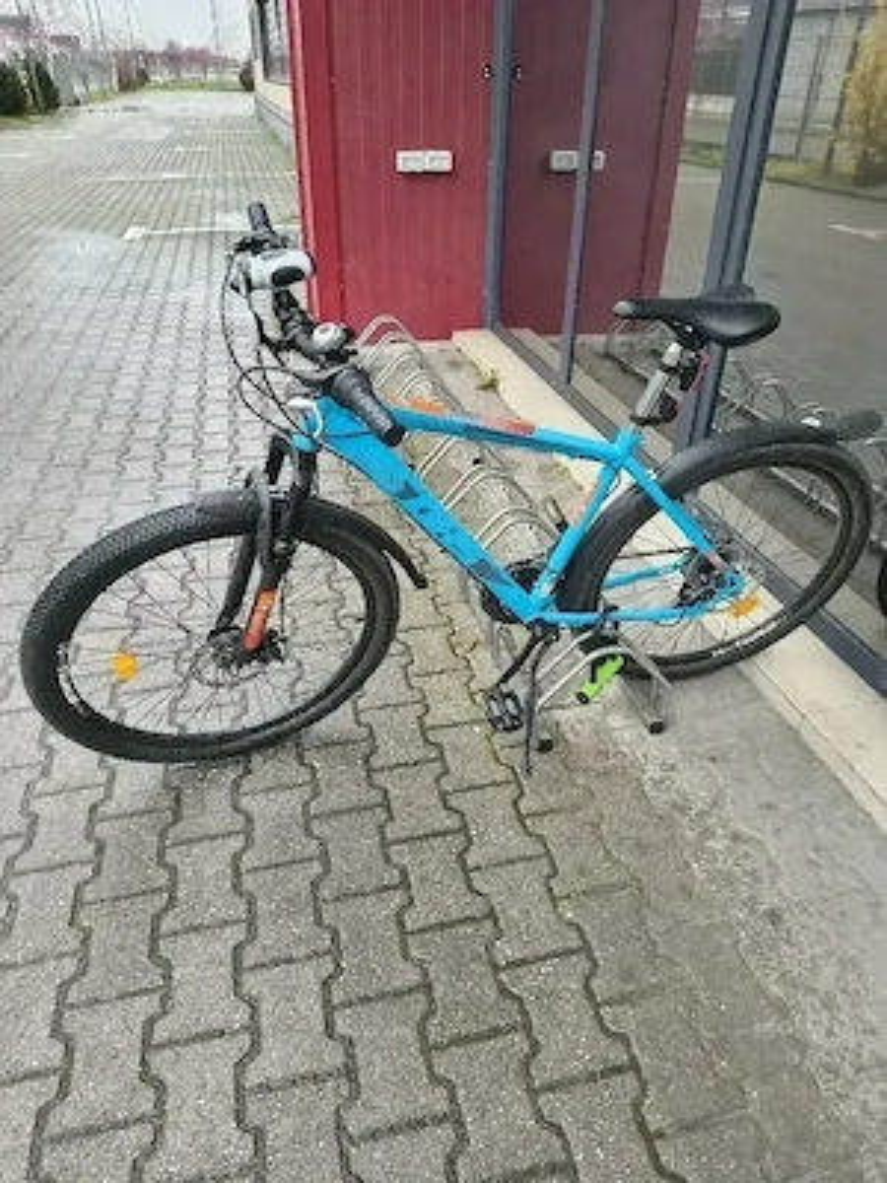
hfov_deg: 58.9
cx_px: 444
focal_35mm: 23
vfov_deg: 73.9
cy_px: 592
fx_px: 786
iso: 233
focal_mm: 5.56
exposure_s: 1/100
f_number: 1.8
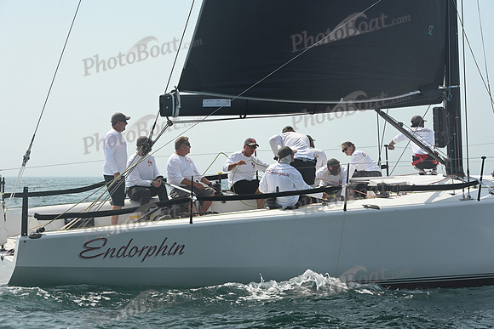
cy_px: 164
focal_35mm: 98
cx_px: 247
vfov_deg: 14.0
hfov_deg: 20.8
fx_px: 1345
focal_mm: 98
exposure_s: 1/1250
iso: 320
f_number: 8
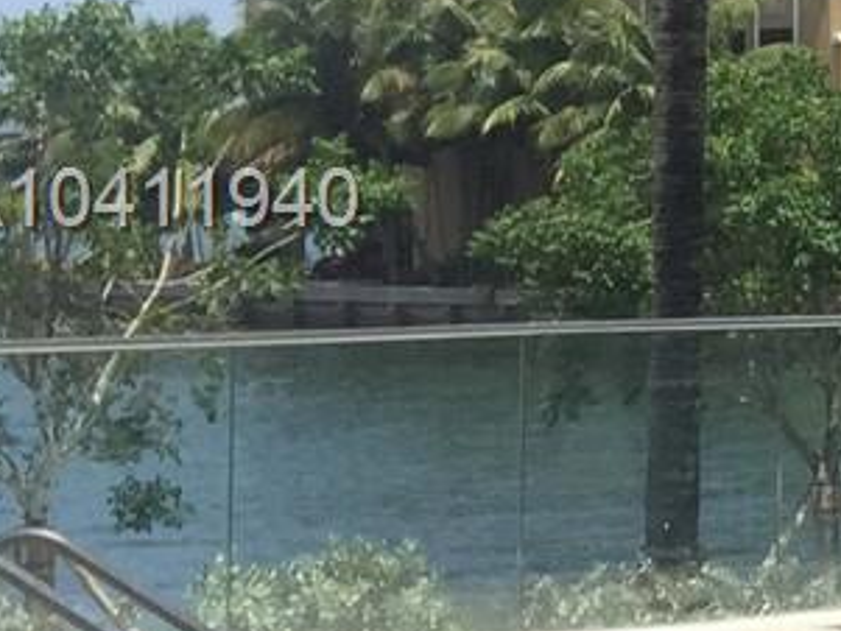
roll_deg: +0.3
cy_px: 204
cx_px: 2171
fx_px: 3743
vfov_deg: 9.6
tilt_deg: +0.5
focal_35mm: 154
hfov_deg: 10.6
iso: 32
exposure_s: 1/1721
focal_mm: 4.15
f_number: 2.2
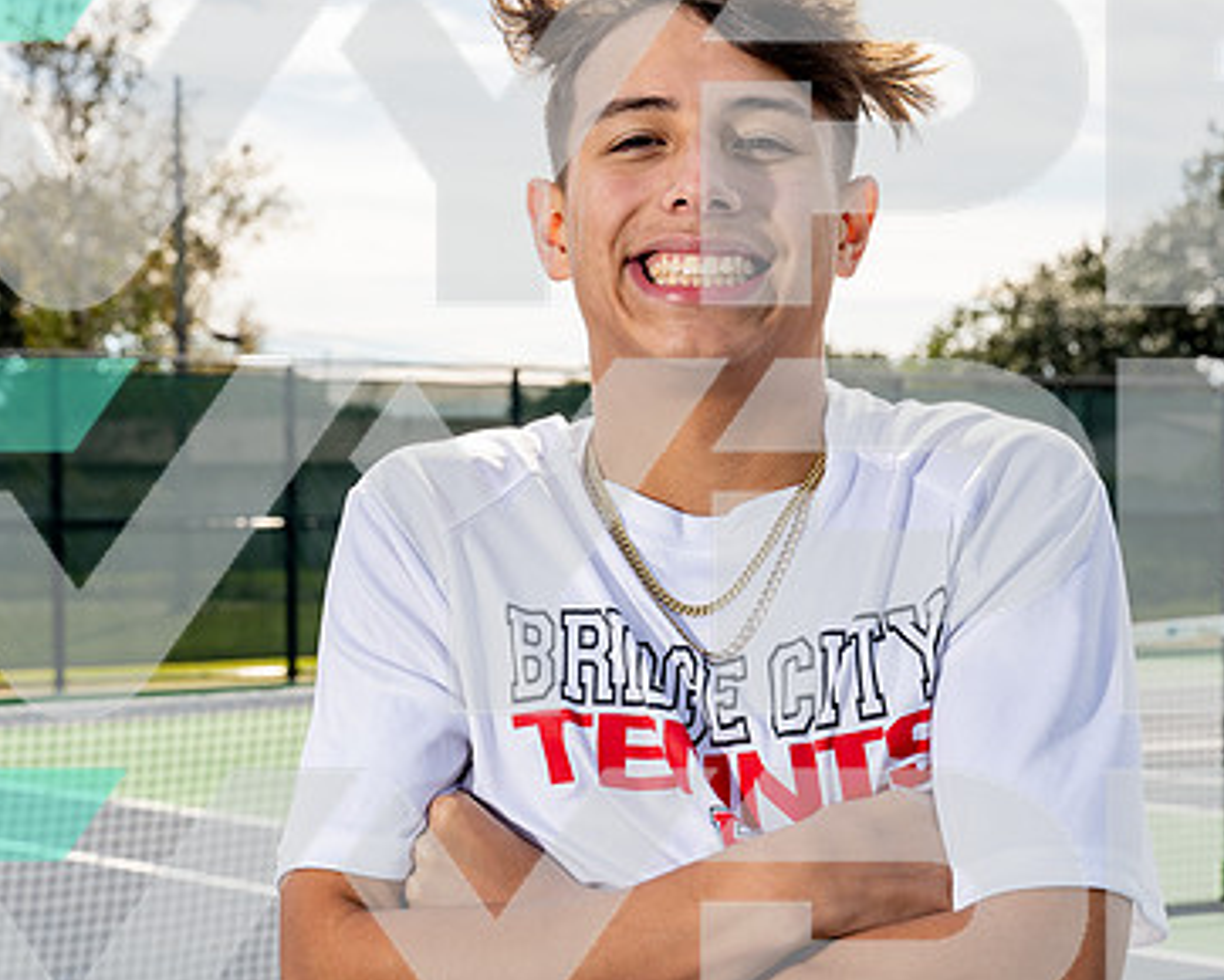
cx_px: 646
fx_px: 3117
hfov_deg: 22.2
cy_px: 539
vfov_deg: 17.9
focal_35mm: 86
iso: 100
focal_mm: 55
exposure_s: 1/250
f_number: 8
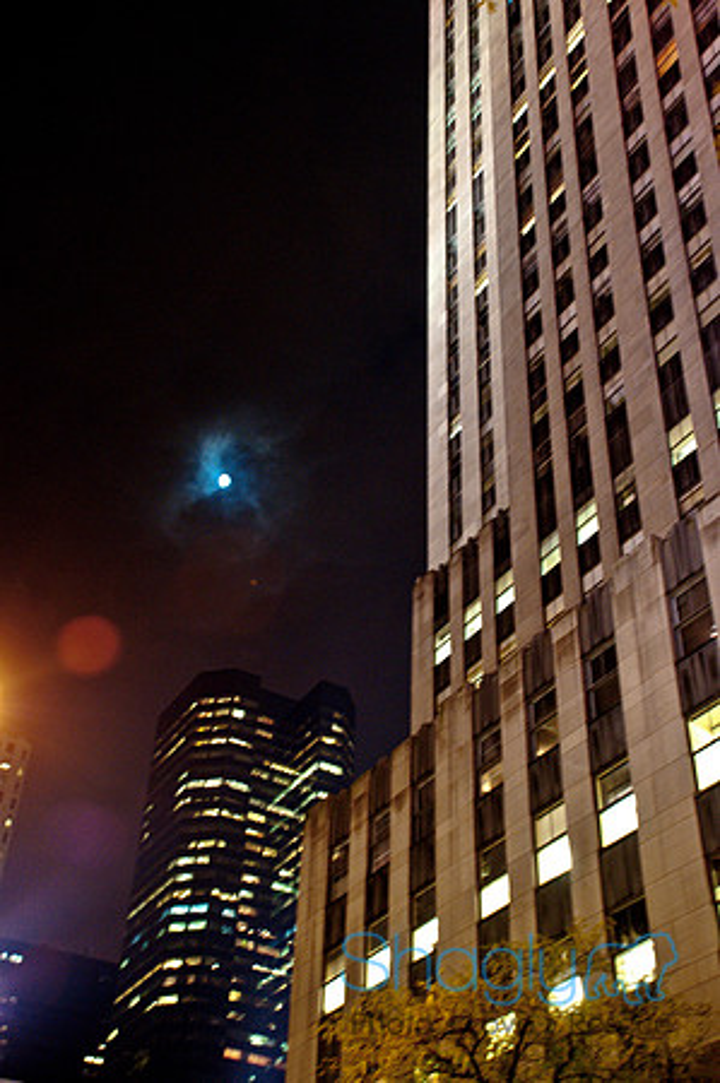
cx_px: 360
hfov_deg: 28.9
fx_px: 1398
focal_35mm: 46
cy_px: 542
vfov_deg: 42.4
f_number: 4
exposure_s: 1/6
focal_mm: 31
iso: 800
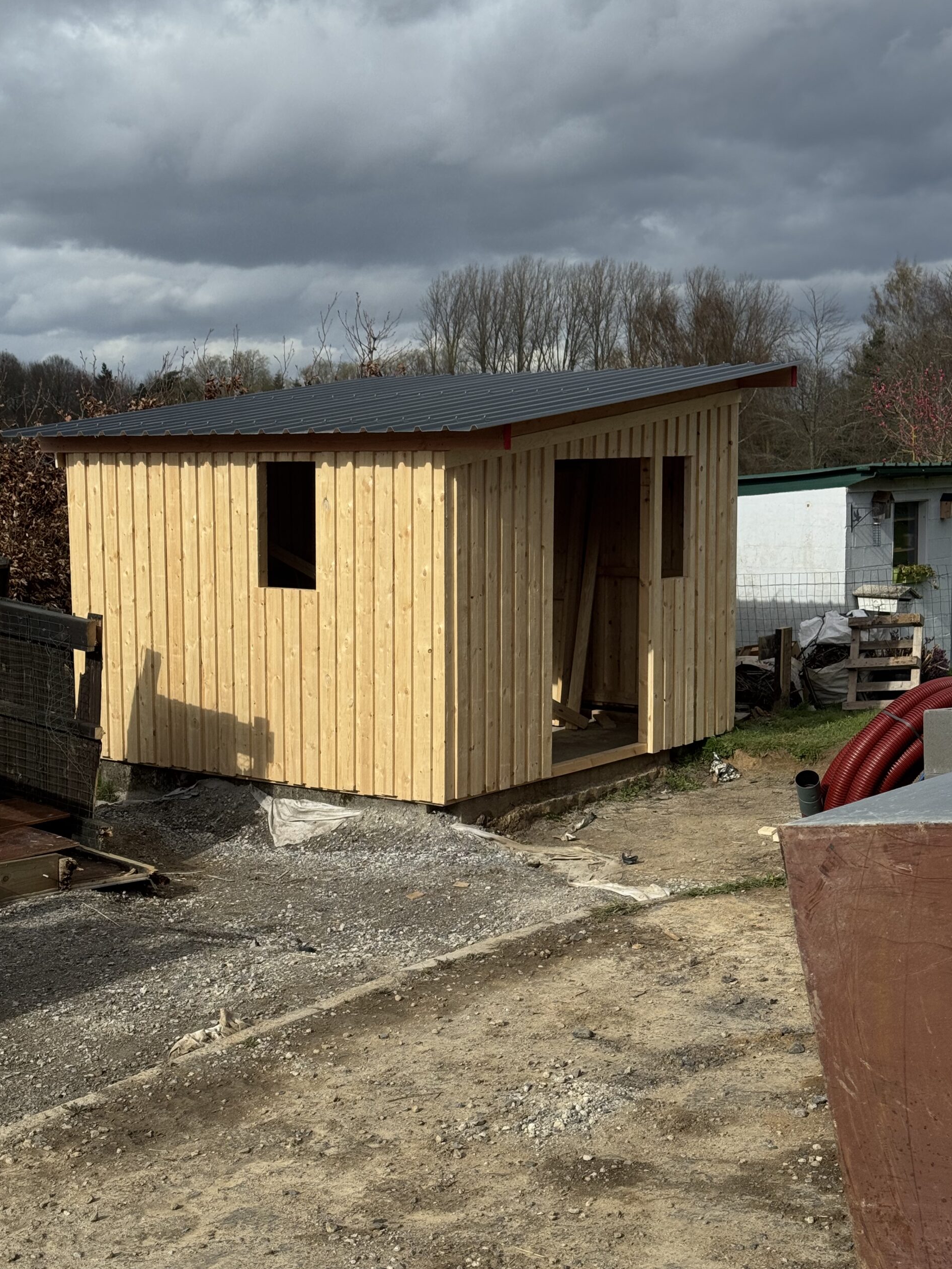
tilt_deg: -5.0
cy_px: 636
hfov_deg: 29.7
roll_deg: +0.1
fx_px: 1797
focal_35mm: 49
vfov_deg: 38.9
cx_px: 476
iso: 64
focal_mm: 6.76
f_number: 1.78
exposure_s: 1/5848
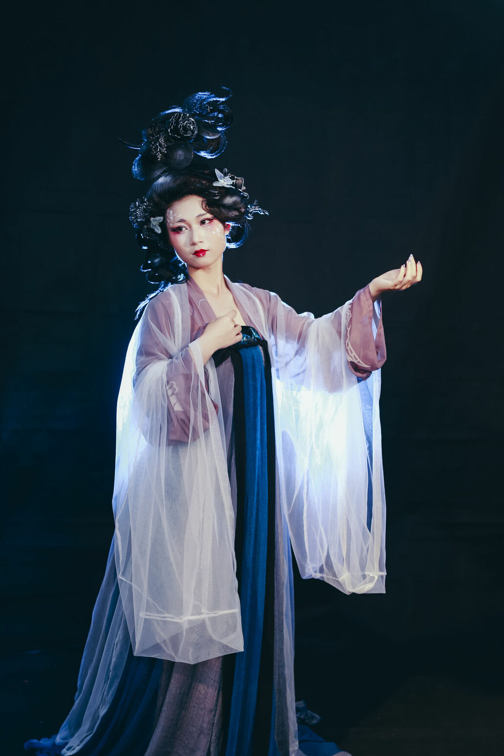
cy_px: 371
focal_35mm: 50
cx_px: 249
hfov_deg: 27.0
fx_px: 1050
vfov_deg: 39.6
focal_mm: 50
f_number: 2
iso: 320
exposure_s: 1/100
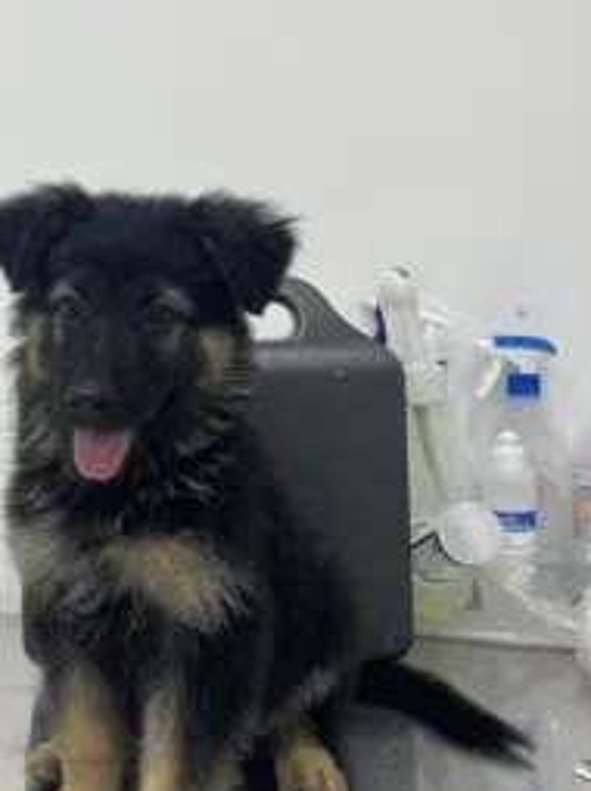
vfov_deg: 45.8
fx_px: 935
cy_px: 361
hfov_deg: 34.3
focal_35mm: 41
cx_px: 143
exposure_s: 1/100
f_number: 1.6
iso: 50
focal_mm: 4.2
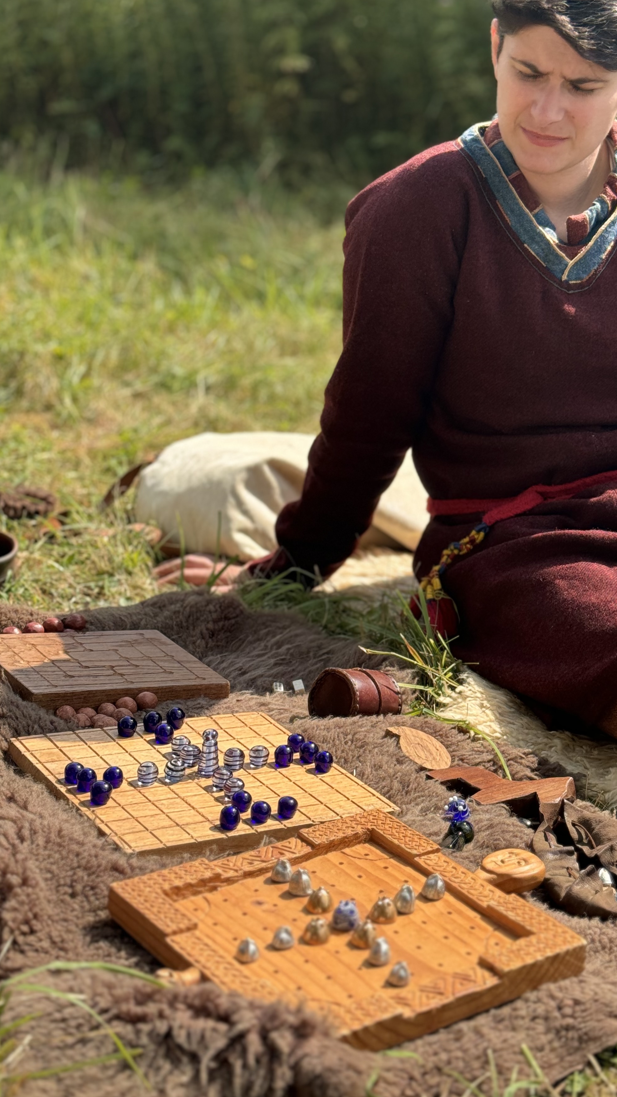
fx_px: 1745
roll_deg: -4.7
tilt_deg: -10.1
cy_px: 501
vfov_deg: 34.9
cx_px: 455
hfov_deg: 19.9
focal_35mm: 60
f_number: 1.78
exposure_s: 1/1490
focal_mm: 6.76
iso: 64
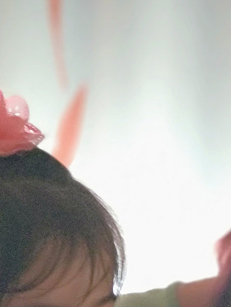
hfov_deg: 9.0
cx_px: 195
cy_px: 316
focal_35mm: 165
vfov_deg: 11.8
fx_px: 1468
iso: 800
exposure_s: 1/33
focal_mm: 5.99
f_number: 2.6
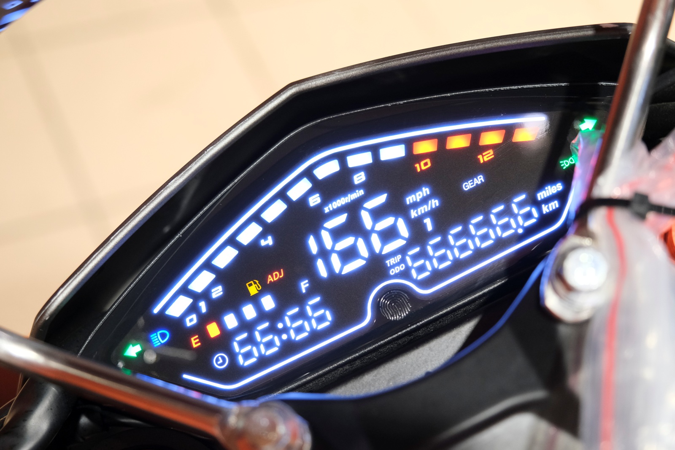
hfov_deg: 35.6
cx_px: 338
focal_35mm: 56
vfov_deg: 24.2
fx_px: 1050
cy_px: 225
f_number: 4
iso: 2000
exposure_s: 1/100
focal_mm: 37.6
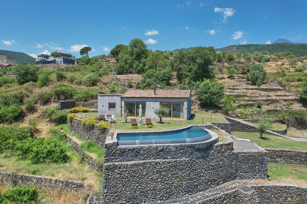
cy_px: 102
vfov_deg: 57.2
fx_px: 188
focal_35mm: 22
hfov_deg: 78.6
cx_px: 154
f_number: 2.8
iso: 100
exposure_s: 1/1250
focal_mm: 8.38
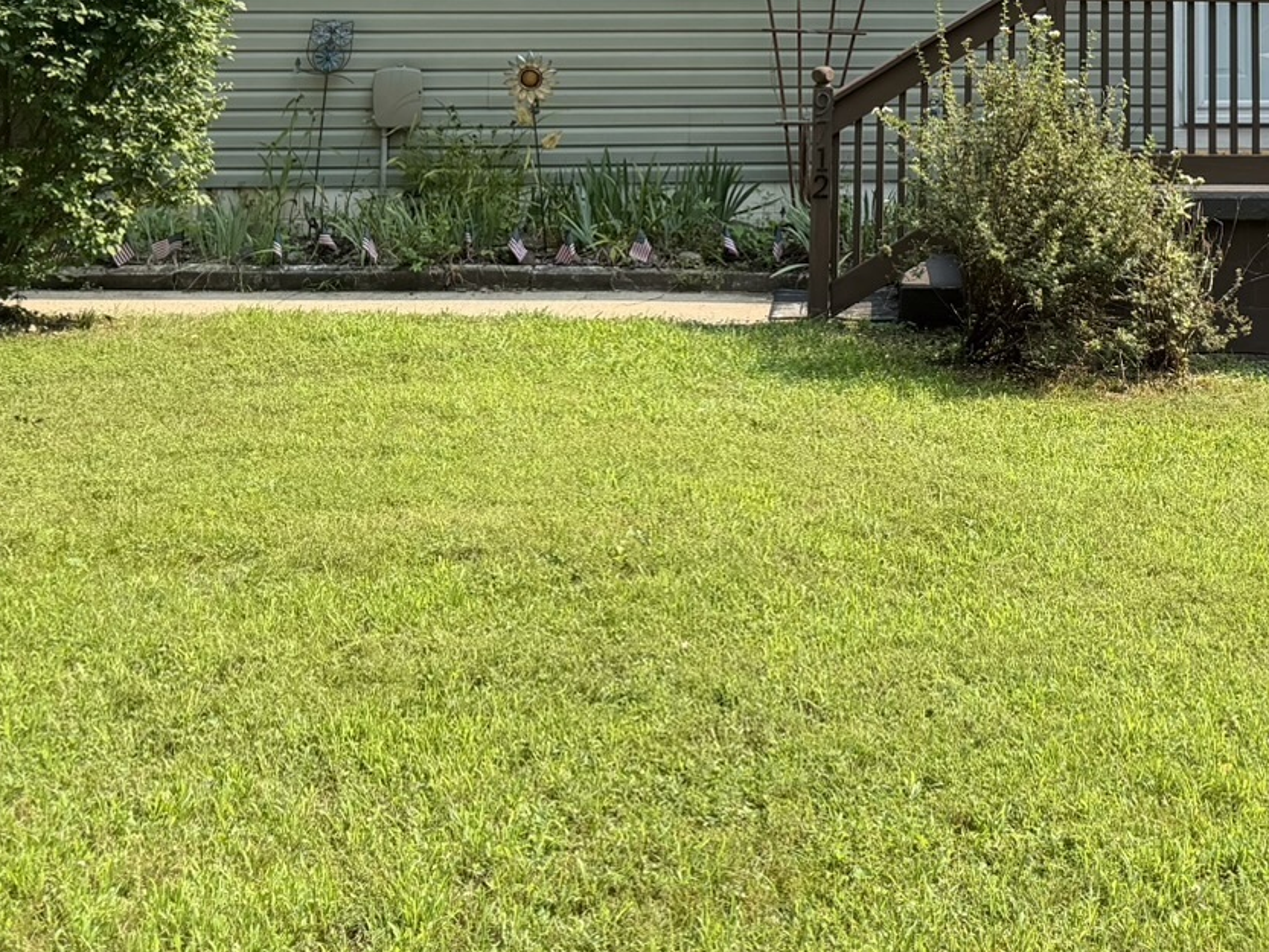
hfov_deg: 31.5
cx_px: 1079
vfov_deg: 23.0
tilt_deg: +1.8
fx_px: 2163
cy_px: -148
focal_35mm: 59
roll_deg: -0.5
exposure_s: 1/1689
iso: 100
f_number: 1.78
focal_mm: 6.76
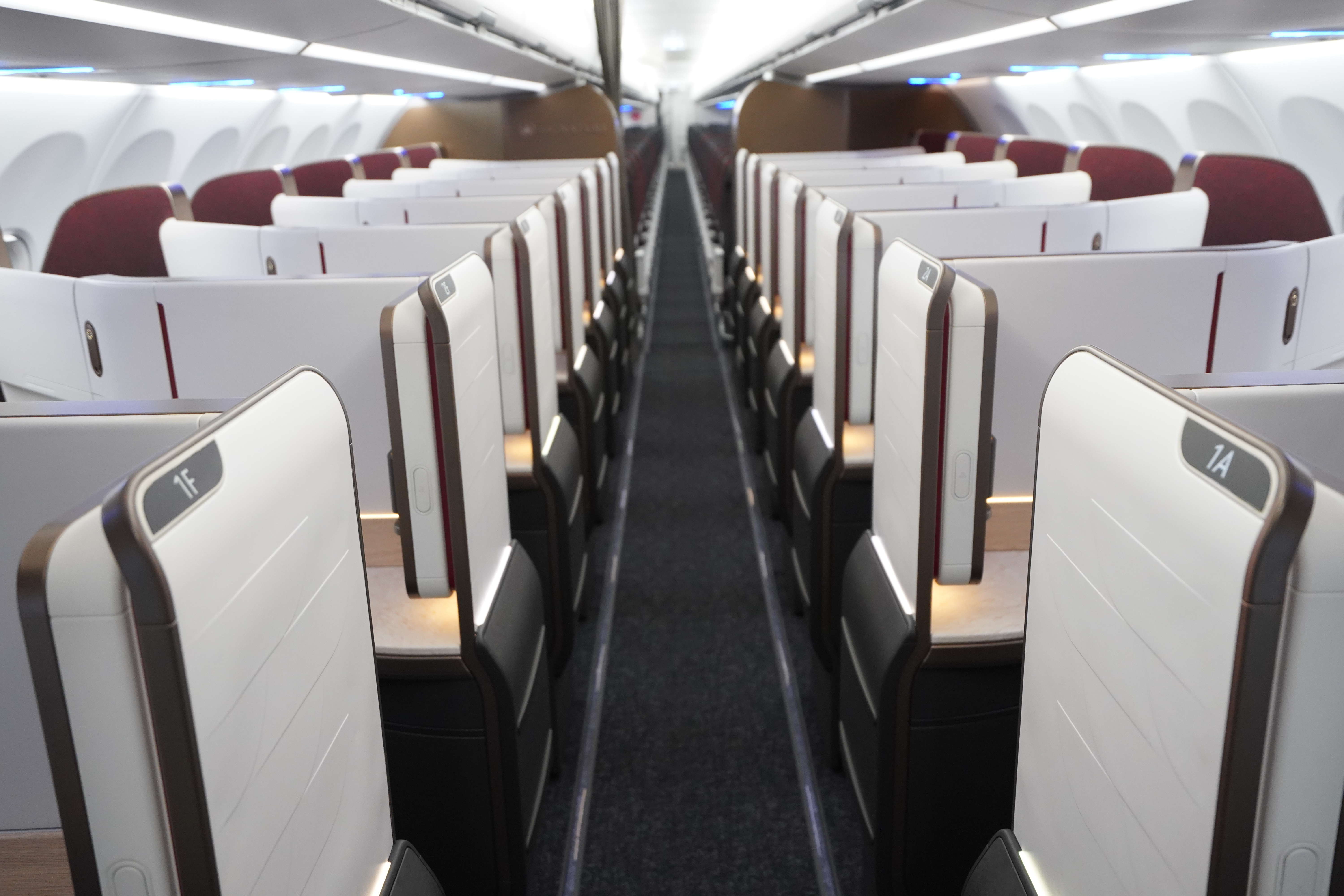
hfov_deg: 63.7
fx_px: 1083
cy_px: 448
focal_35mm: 29
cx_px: 672
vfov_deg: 45.0
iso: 4000
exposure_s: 1/160
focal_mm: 29
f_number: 4
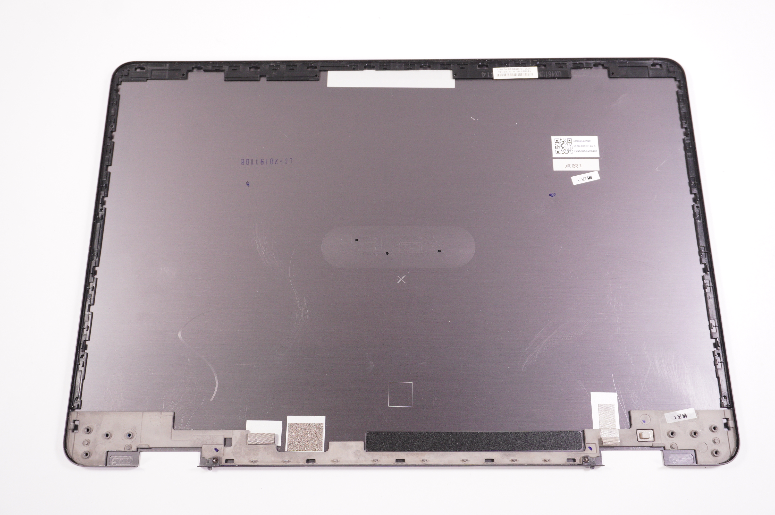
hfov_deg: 55.1
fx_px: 742
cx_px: 388
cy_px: 258
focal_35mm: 34
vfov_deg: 38.3
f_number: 5.6
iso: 800
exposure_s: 1/250
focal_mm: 23
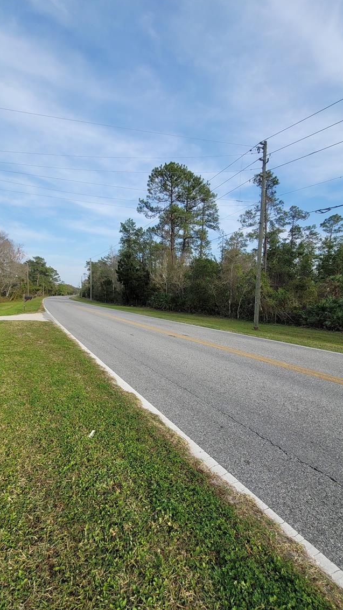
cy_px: 320
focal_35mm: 15
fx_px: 243
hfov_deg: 70.3
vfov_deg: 102.9
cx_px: 152
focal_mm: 2.2
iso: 64
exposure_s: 1/1202
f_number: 2.2
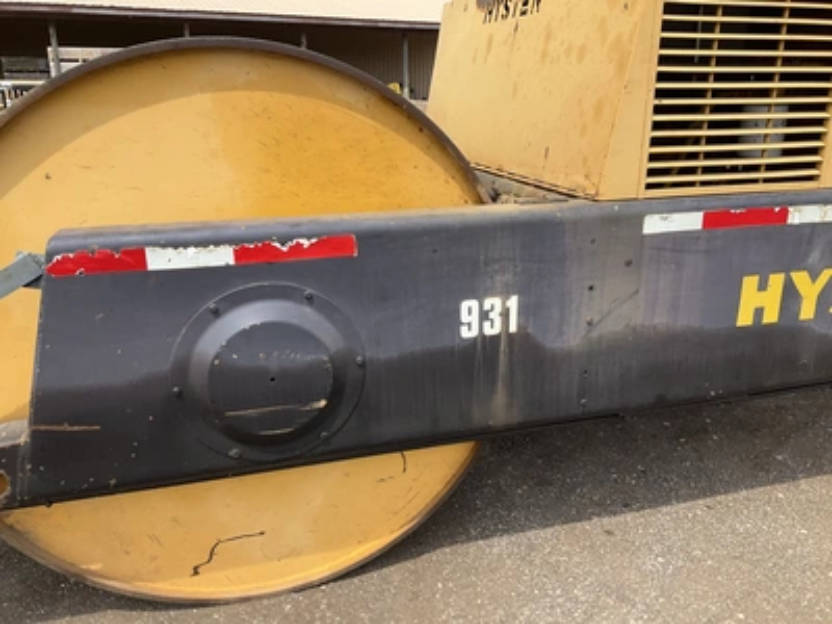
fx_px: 697
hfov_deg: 61.7
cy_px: 312
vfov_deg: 48.2
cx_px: 416
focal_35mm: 29
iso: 25
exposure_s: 1/898
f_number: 1.8
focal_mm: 3
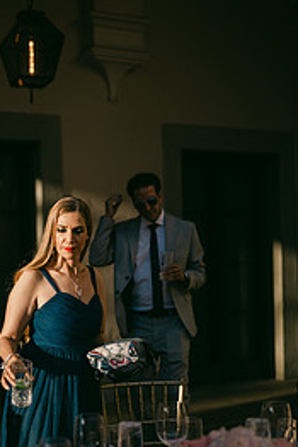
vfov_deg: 33.3
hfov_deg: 22.3
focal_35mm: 60
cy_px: 280
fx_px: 746
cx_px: 56
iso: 64
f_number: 1.2
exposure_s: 1/6400
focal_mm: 35
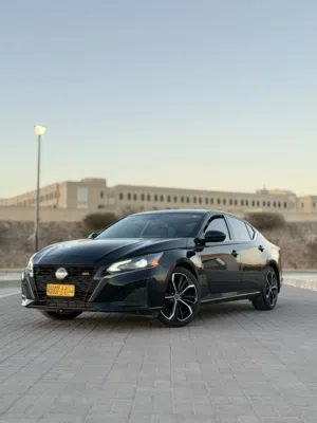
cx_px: 158
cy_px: 212
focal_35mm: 48
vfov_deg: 39.7
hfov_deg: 30.3
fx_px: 586
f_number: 1.78
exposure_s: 1/205
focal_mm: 6.76
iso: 125
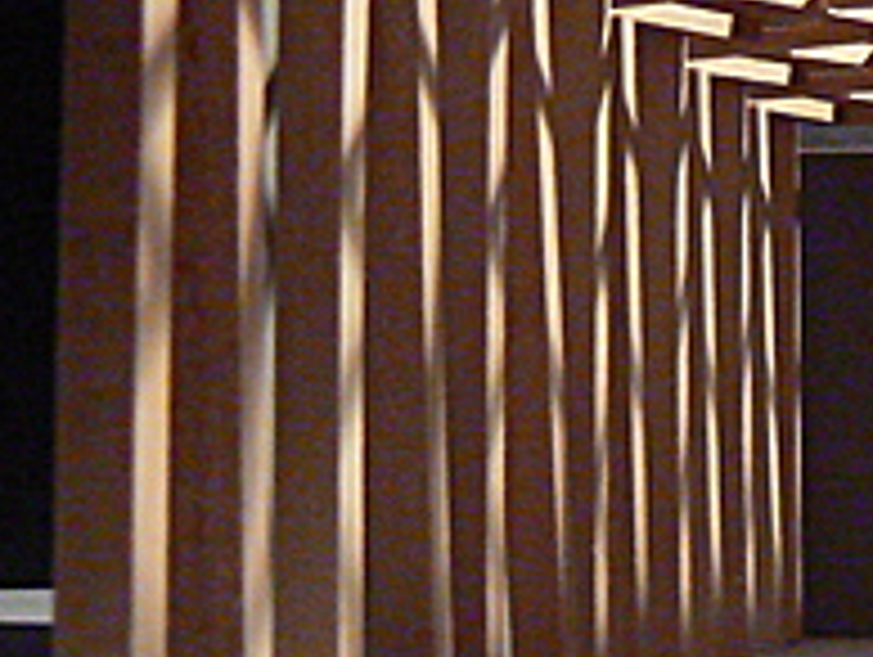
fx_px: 2879
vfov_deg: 13.0
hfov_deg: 16.6
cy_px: 349
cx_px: 1033
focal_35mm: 114
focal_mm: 6
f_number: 2.8
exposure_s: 1/15
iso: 400
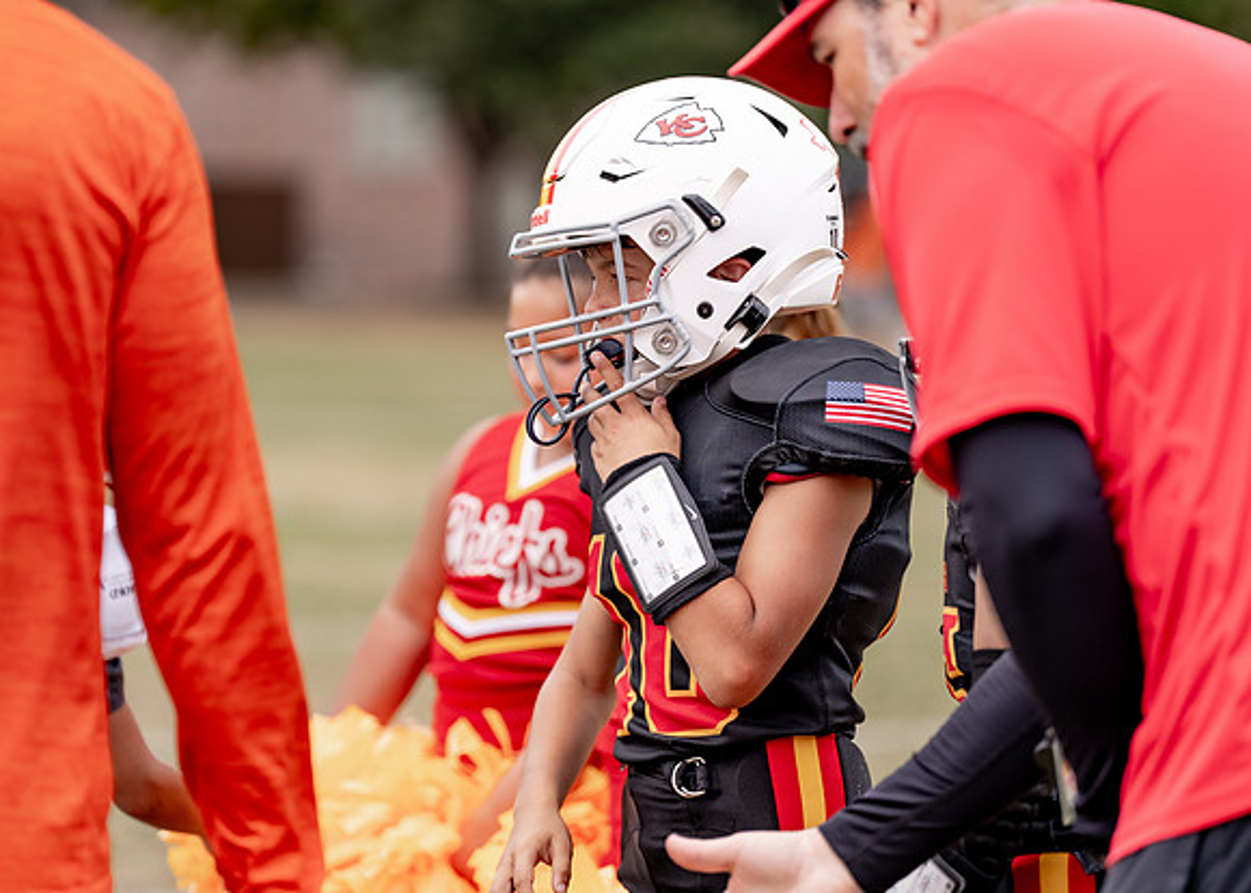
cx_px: 626
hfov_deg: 12.2
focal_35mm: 164
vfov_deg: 8.7
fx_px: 5843
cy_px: 446
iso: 160
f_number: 2.8
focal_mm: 154
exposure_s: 1/2000
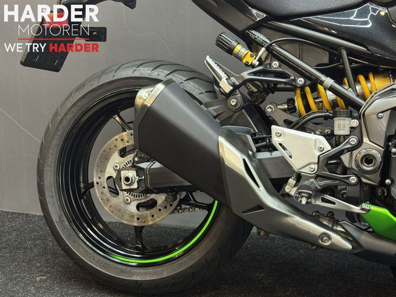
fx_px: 549
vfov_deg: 30.3
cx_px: 198
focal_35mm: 48
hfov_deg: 39.7
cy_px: 148
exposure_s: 1/50
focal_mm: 6.76
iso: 250
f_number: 1.78
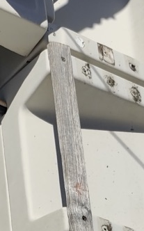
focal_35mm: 235
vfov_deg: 8.7
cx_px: 56
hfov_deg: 5.6
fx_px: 1478
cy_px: 381
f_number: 1.65
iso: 50
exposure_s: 1/2214
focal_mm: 6.19
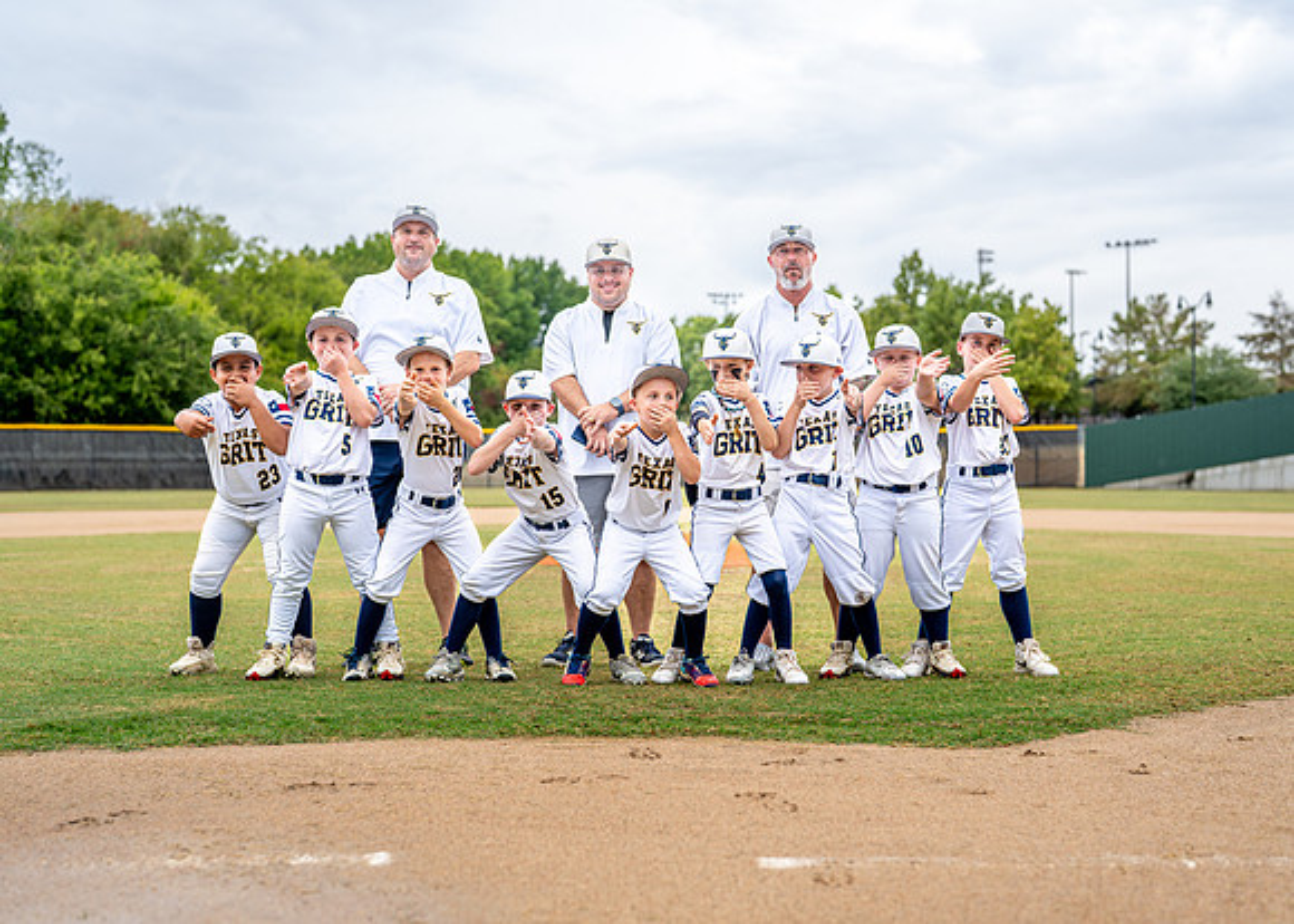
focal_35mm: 53
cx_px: 647
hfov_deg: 36.5
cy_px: 462
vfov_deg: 26.5
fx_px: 1962
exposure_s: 1/500
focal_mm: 50
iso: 160
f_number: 2.5
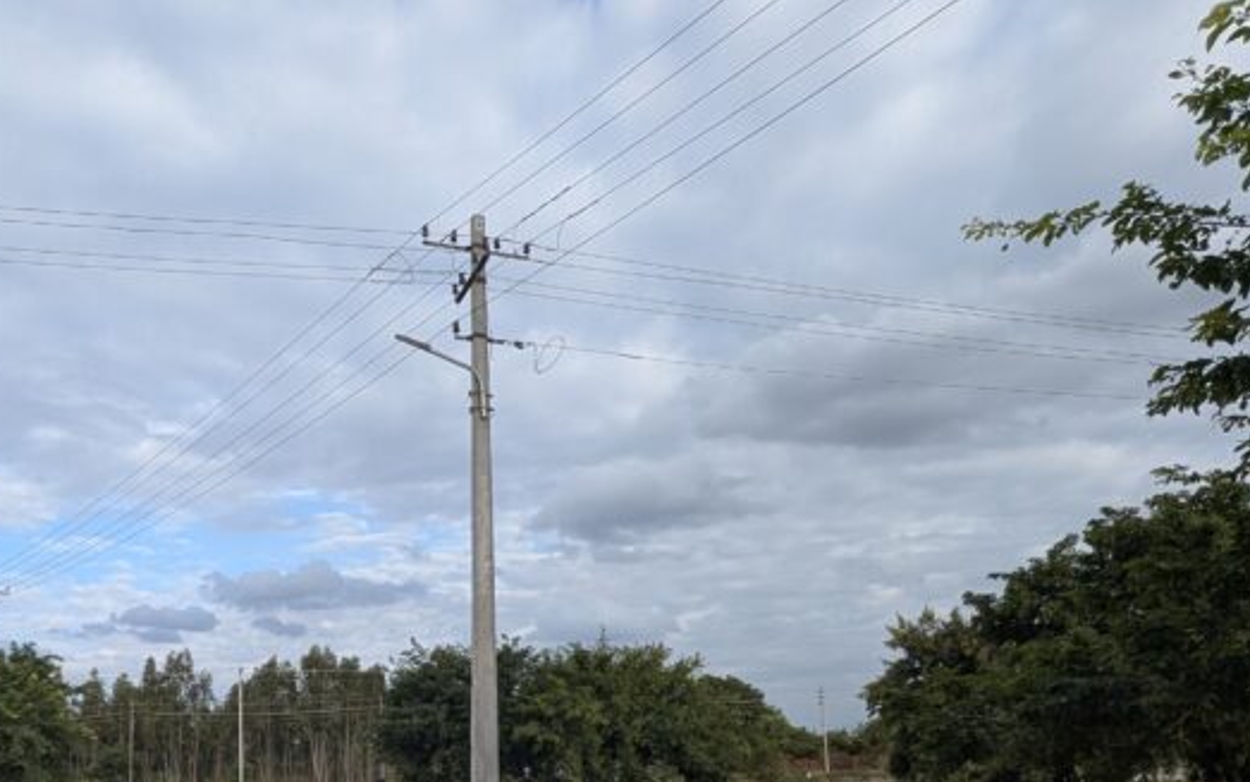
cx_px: 461
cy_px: 671
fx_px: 920
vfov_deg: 43.0
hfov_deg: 67.2
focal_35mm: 27
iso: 46
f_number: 2.2
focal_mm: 1.95
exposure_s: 1/534
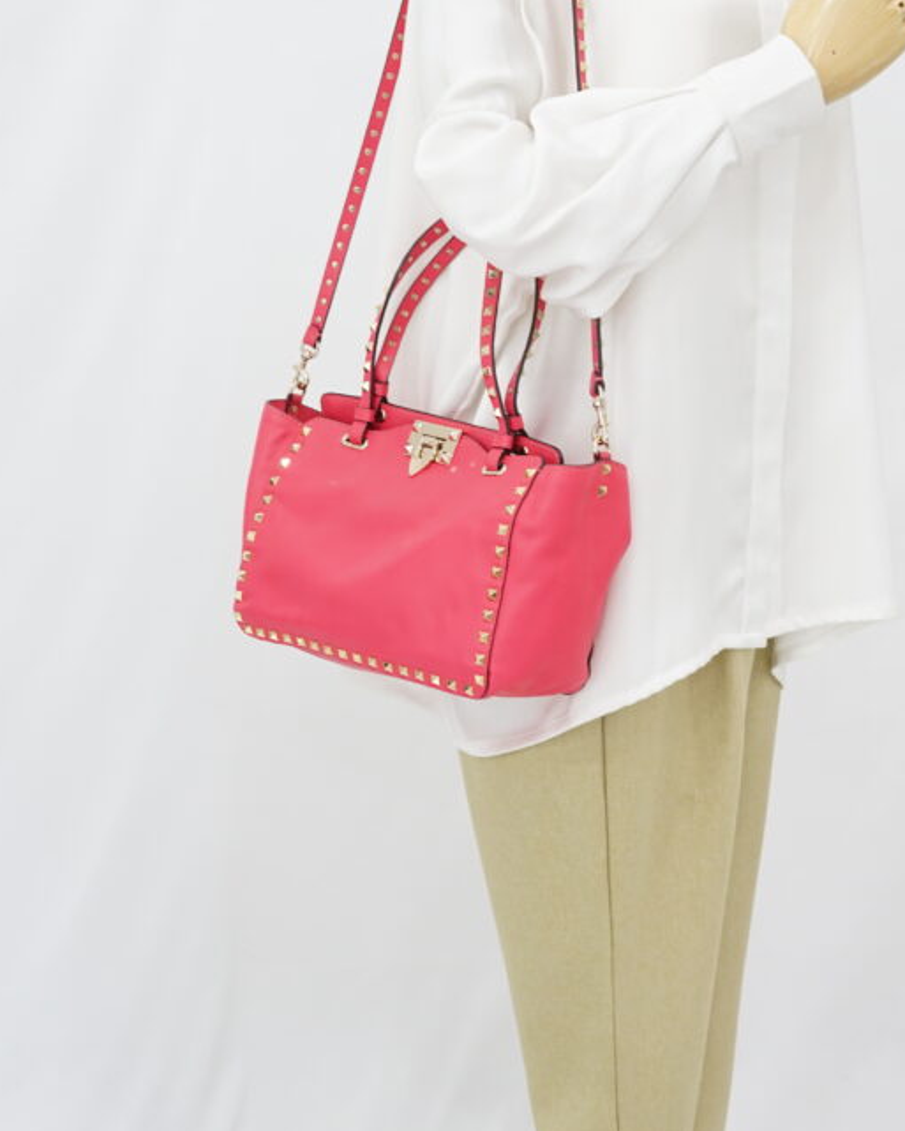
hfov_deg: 20.4
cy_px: 436
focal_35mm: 75
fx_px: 2510
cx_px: 590
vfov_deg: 25.3
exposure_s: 1/8
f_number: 6.3
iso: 640
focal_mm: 50
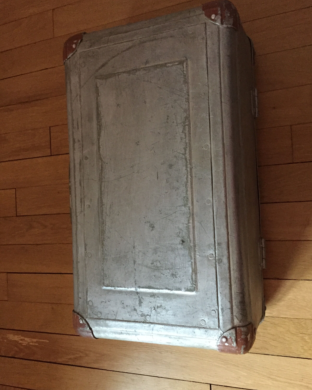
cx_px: 160
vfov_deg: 57.2
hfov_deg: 47.1
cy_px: 196
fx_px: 358
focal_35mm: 31
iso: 400
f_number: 2.2
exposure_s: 1/17
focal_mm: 4.15
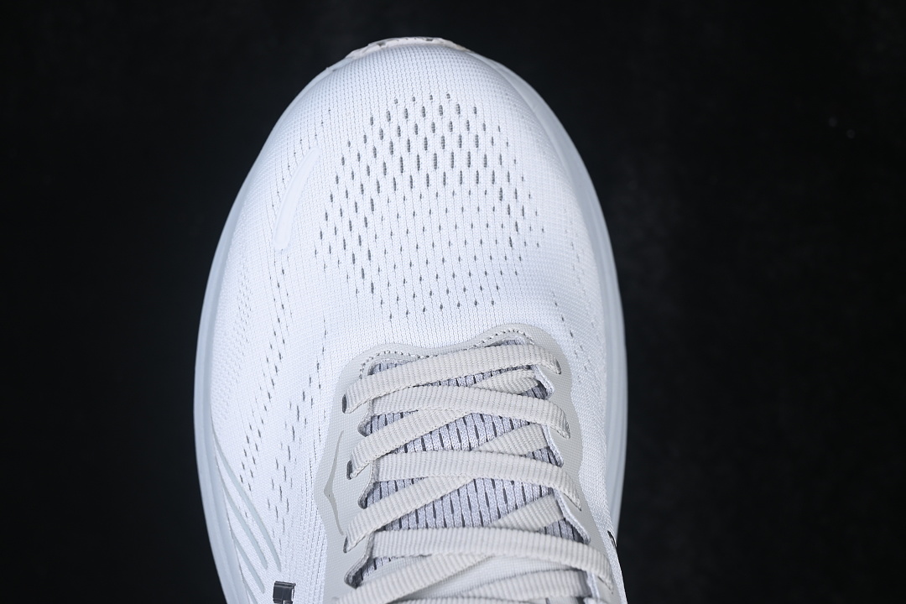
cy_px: 302
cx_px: 453
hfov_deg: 27.0
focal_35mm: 75
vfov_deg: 18.2
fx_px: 1887
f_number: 7.1
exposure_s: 1/80
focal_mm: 50
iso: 160
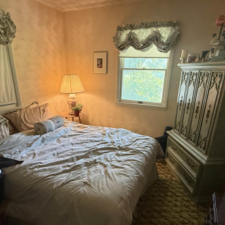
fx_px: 176
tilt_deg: -21.3
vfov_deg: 64.2
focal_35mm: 24
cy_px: 139
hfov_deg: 65.0
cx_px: 110
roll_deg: -1.1
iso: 400
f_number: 2.2
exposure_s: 1/60
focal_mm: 2.22
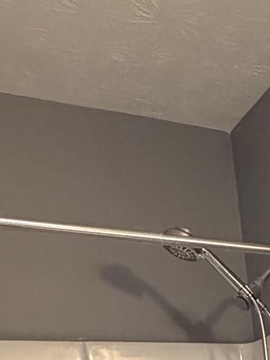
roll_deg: +4.2
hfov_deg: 18.0
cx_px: 418
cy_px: 619
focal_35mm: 72
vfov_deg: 20.5
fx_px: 749
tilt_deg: -11.7
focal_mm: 2.22
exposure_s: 1/60
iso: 640
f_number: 2.2
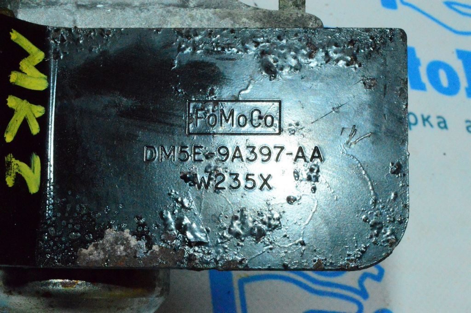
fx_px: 1078
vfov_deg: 16.5
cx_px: 236
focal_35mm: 82
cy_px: 156
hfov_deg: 24.6
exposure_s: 1/80
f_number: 36
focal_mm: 55
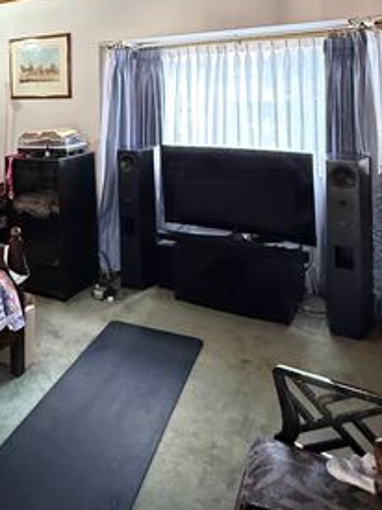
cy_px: 96
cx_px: 35
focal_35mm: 34
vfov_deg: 50.4
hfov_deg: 38.7
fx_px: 501
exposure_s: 1/60
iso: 1000
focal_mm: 2.22
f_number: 2.2
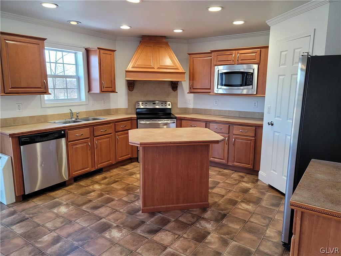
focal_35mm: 25
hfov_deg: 69.4
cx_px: 170
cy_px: 128
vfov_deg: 54.9
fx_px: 246
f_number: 1.8
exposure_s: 1/120
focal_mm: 7
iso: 250
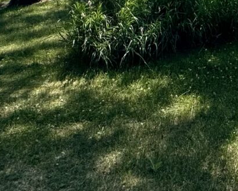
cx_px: 376
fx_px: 451
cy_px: -117
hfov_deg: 22.8
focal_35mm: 64
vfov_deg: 19.8
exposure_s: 1/1789
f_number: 2.2
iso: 50
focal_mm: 2.22
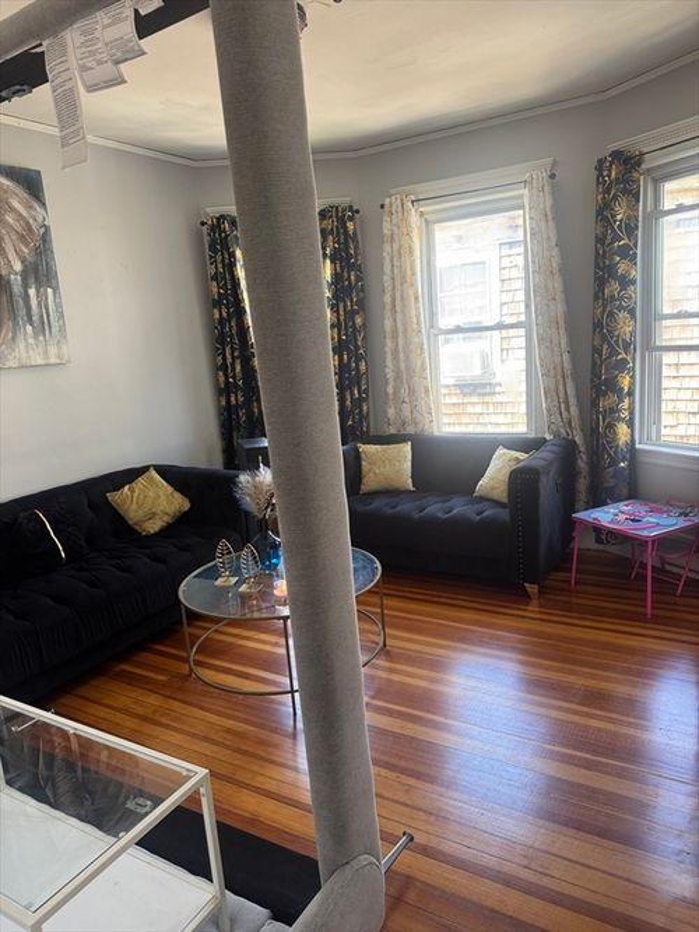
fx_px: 646
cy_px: 466
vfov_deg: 71.6
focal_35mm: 24
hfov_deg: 56.8
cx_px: 350
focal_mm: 6.76
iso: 125
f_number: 1.78
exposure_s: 1/60
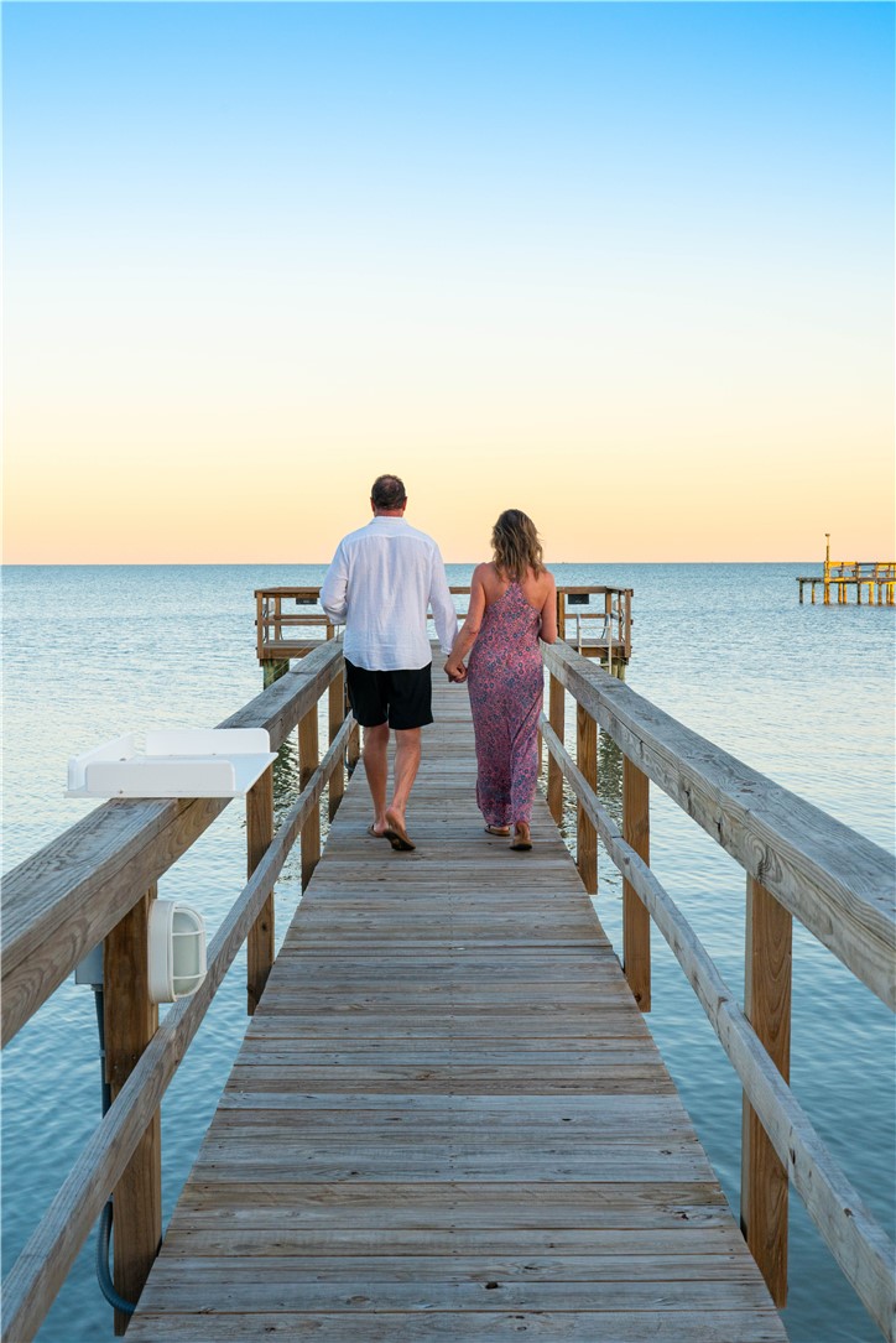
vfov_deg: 39.6
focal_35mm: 50
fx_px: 1865
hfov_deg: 27.0
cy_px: 672
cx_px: 448
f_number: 11
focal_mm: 50
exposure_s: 1/160
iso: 800
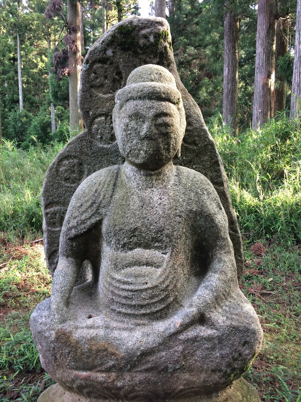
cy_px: 201
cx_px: 150
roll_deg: +2.1
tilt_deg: -11.4
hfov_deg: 48.2
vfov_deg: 61.7
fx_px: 336
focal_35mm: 29
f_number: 2.2
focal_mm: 4.15
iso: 40
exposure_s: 1/40
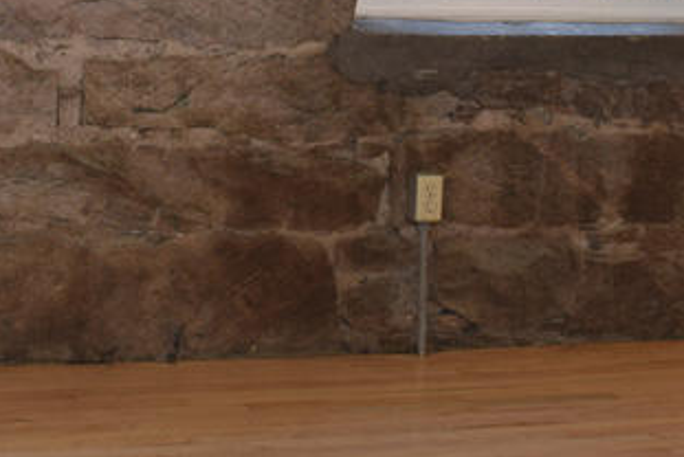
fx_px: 1998
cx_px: 262
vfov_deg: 12.8
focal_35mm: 105
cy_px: -77
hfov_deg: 19.4
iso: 400
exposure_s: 1/80
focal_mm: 17
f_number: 4.5
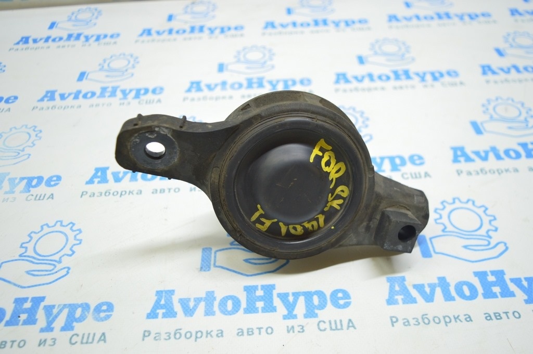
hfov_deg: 57.3
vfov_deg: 39.9
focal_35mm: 33
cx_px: 266
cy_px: 177
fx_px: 488
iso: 400
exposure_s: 1/40
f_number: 3.8
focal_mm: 22
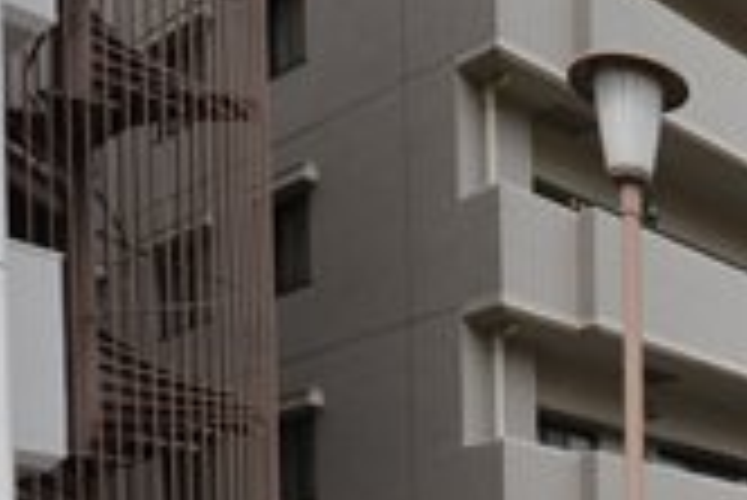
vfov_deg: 19.6
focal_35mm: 58
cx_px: 1044
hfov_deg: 27.1
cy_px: 797
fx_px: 1205
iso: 160
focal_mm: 10
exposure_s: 1/250
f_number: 8
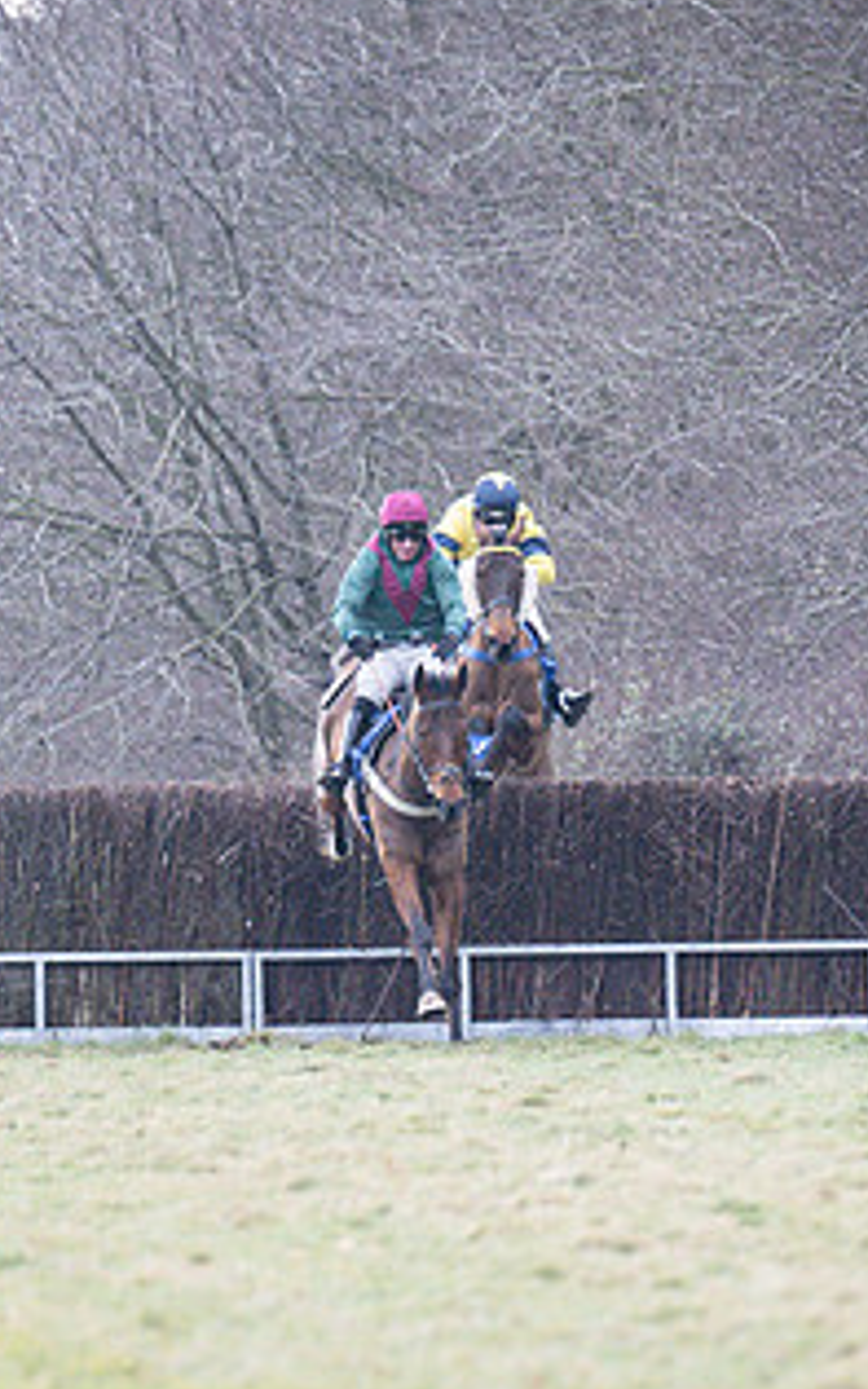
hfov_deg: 1.5
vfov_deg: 2.4
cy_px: 1169
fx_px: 32800
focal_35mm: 867
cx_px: 1019
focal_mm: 190
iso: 400
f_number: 2.8
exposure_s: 1/1600
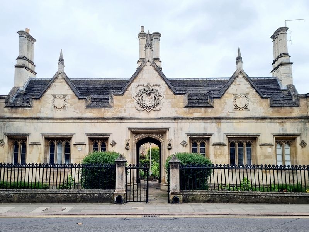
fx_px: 232
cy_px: 116
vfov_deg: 53.1
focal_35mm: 26
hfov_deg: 67.3
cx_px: 154
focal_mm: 5.4
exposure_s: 1/1429
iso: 50
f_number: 1.8
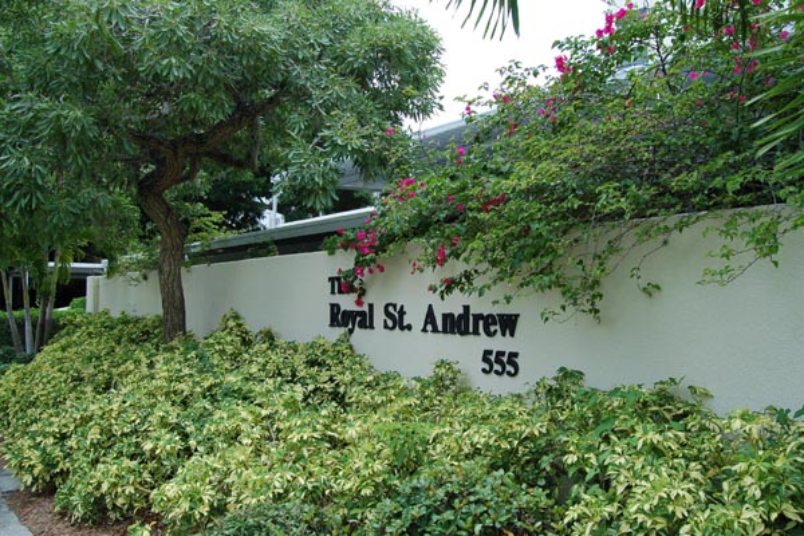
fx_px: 636
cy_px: 268
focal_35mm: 28
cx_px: 402
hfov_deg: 64.6
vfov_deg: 45.7
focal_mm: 19
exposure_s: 1/200
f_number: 7.1
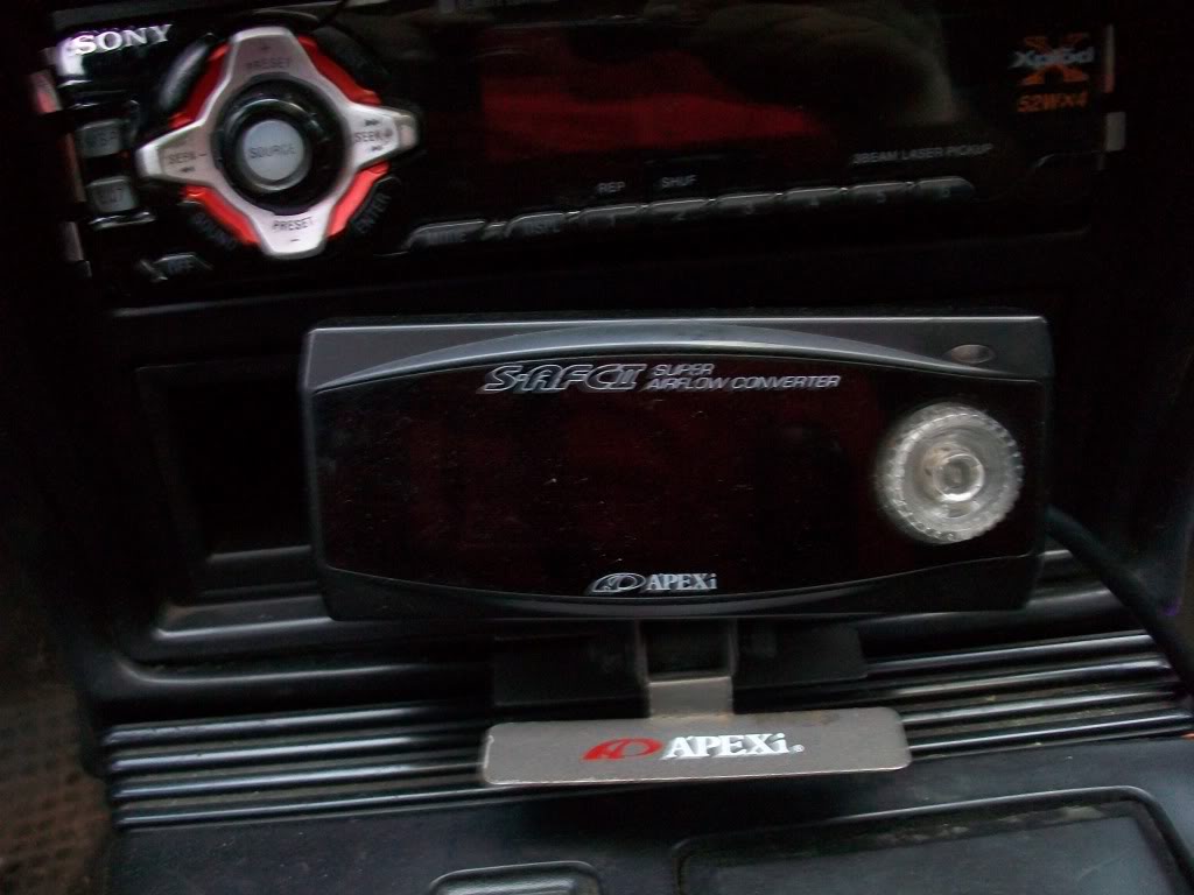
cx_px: 597
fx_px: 1104
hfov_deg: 56.8
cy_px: 448
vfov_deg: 44.2
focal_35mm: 32
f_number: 2.8
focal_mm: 5.7
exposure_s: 1/6
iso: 160
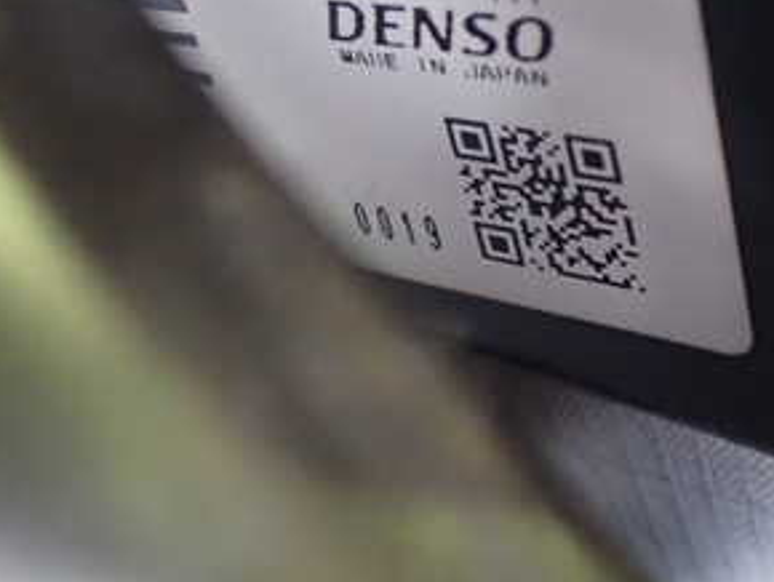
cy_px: 99
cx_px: 189
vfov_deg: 23.3
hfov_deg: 30.6
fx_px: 1387
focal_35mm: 62
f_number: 2.3
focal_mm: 5.4
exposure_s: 1/30
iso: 800
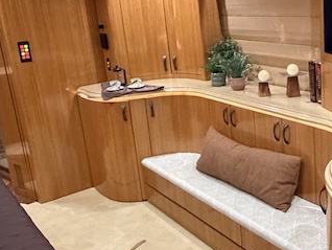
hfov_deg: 40.9
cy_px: 103
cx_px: 270
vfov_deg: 32.8
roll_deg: +3.3
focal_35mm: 44
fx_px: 422
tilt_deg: -14.2
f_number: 2.2
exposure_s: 1/53
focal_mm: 2.22
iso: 1000
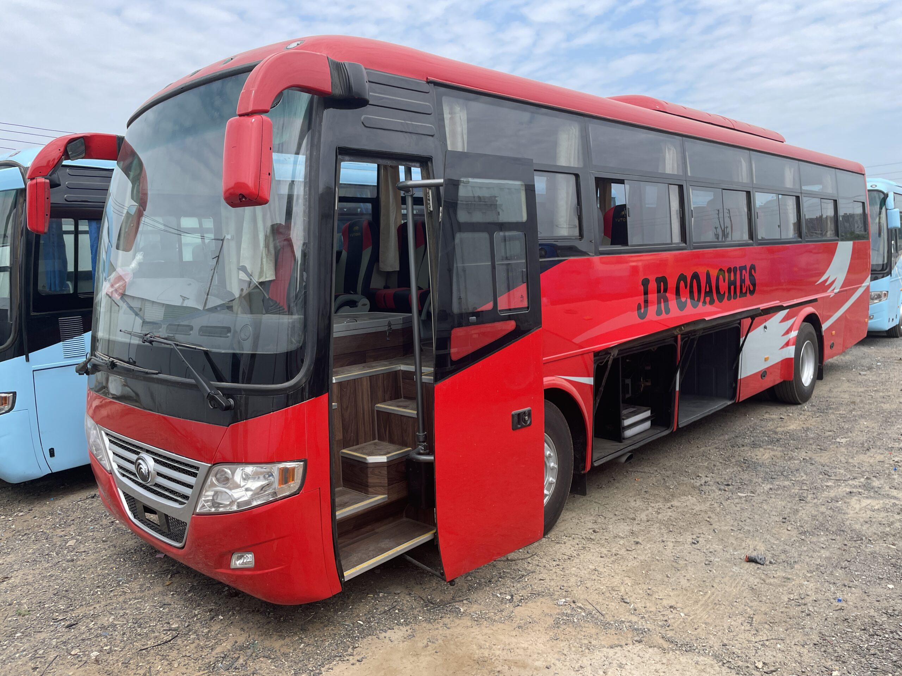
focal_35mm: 26
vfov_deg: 53.1
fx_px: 677
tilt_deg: -5.4
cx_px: 451
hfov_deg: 67.3
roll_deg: +2.9
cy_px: 338
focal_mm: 4.2
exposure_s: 1/1770
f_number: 1.6
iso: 50
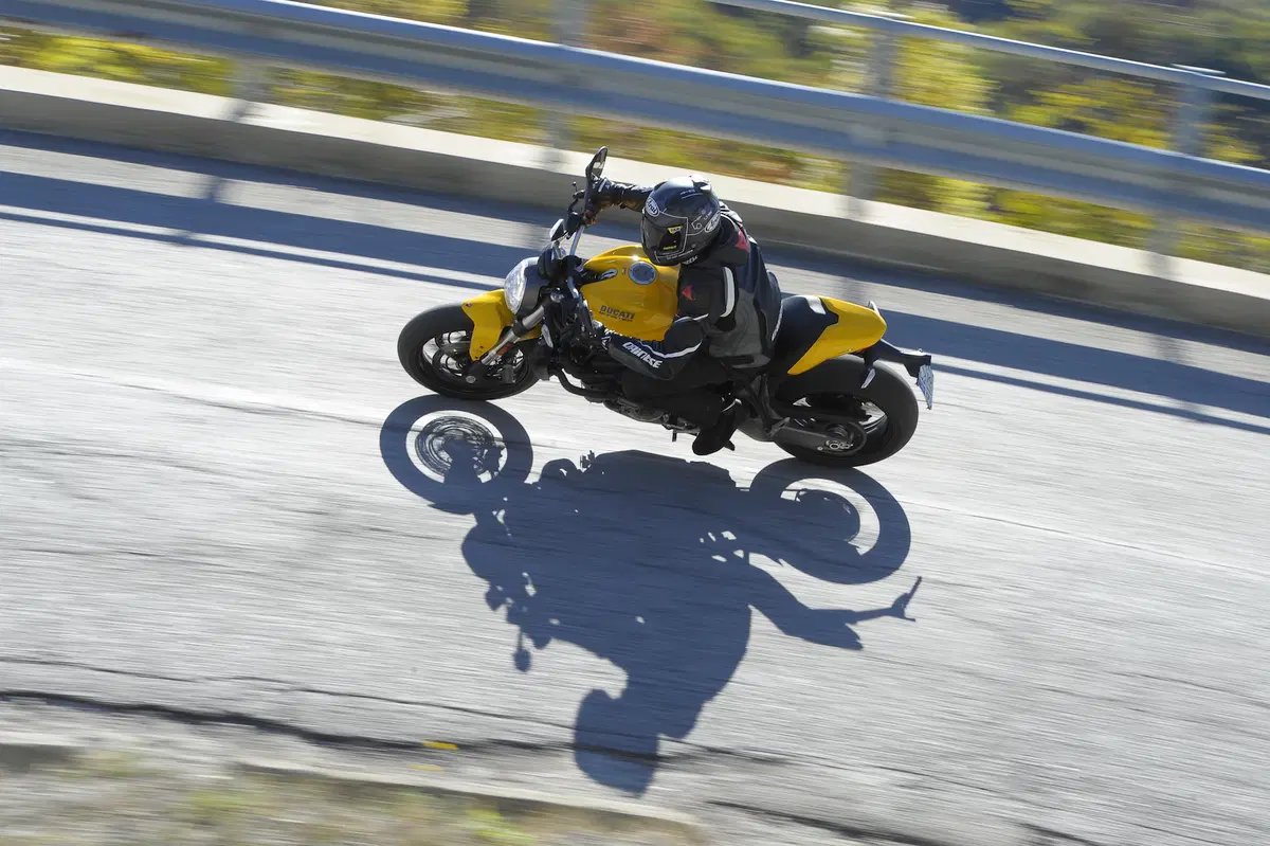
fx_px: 3597
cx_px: 635
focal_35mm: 102
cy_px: 423
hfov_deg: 20.0
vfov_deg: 13.4
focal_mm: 102
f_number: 14
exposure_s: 1/80
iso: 200
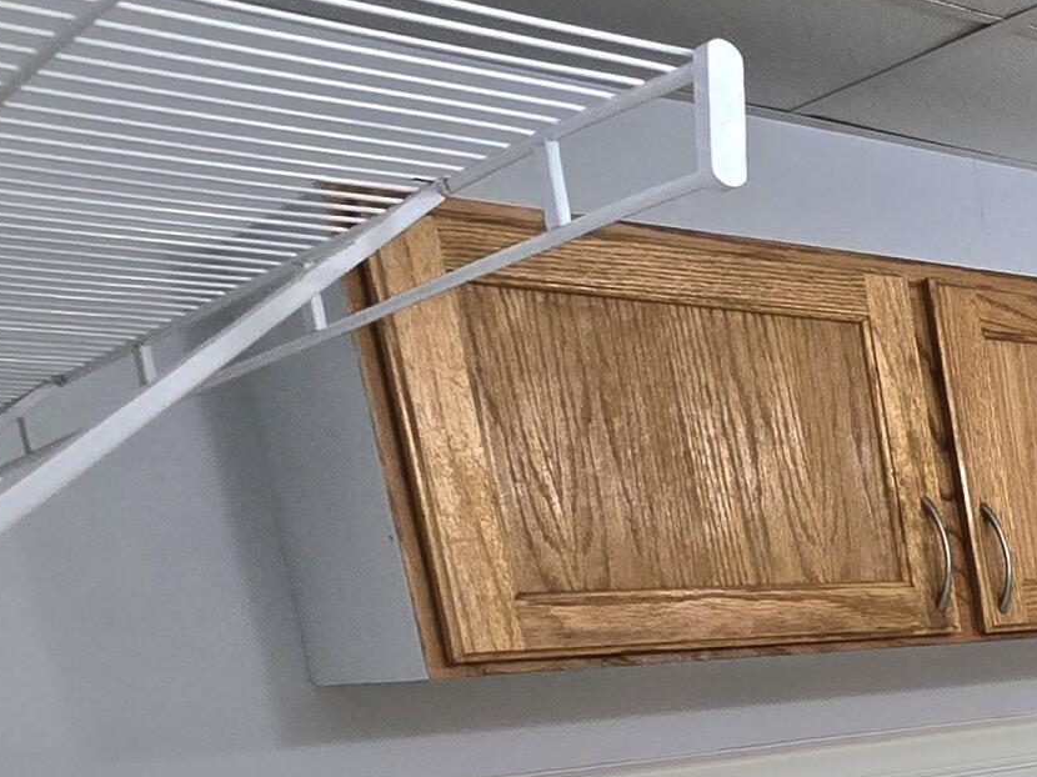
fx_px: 1408
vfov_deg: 27.5
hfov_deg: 24.2
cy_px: 913
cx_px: 1755
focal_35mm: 47
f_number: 2.2
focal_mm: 2.2
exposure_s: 1/60.2
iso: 100
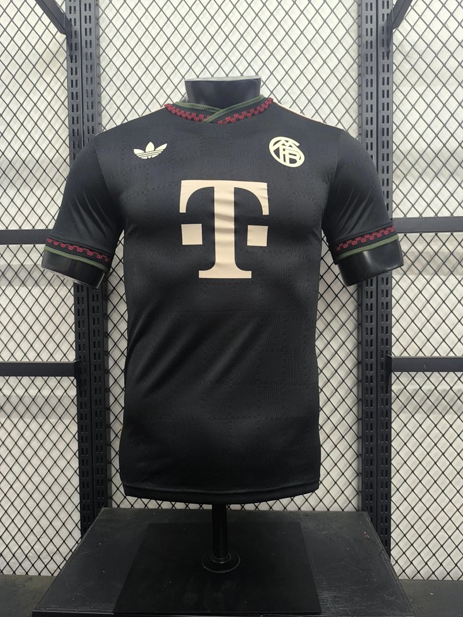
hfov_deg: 58.9
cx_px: 232
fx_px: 410
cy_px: 308
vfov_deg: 73.9
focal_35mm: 23
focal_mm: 6.14
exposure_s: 1/50
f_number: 1.65
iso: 640
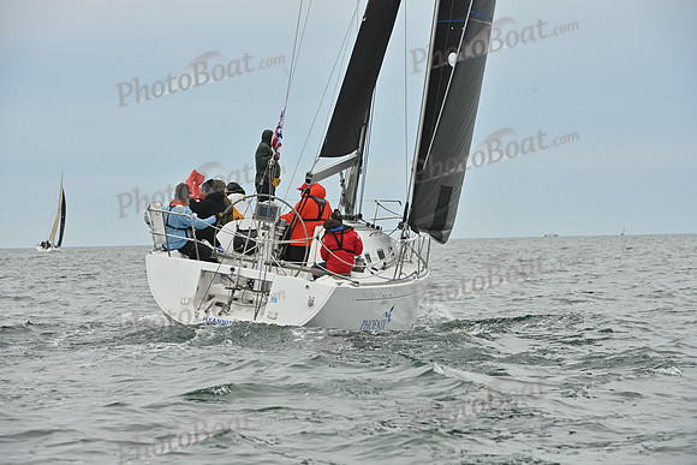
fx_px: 3873
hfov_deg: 10.3
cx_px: 348
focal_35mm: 200
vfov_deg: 6.9
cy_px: 232
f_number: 11
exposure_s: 1/1000
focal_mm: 200
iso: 320
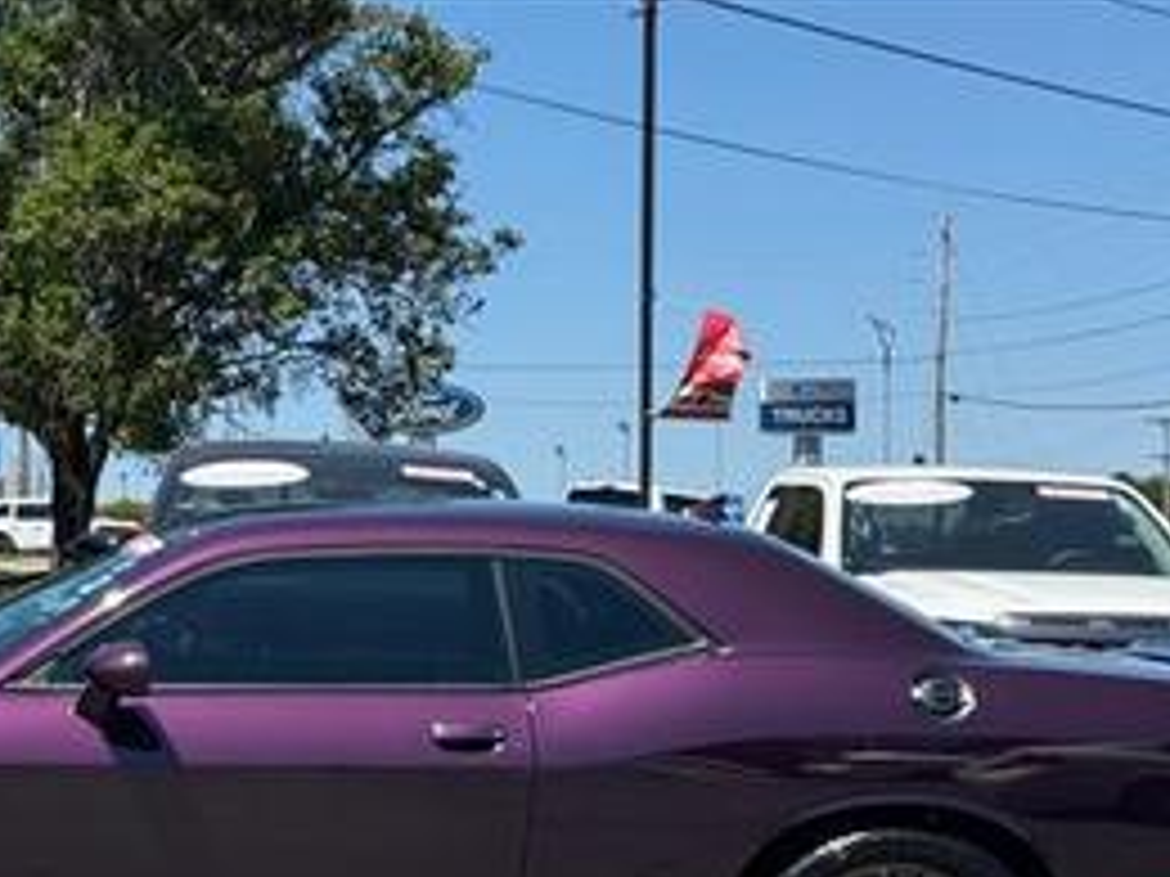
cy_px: 846
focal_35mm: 93
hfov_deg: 20.9
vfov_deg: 15.6
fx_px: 3143
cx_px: 292
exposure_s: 1/3610
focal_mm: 6.76
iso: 64
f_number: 1.78
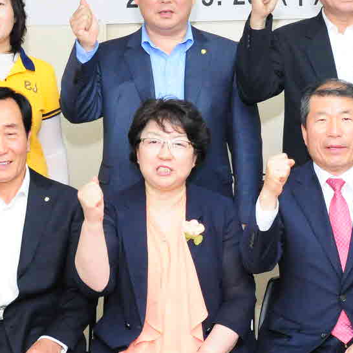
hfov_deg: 15.3
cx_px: 310
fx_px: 1304
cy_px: 175
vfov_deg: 15.4
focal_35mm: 113
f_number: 5.6
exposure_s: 1/60
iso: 1600
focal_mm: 24
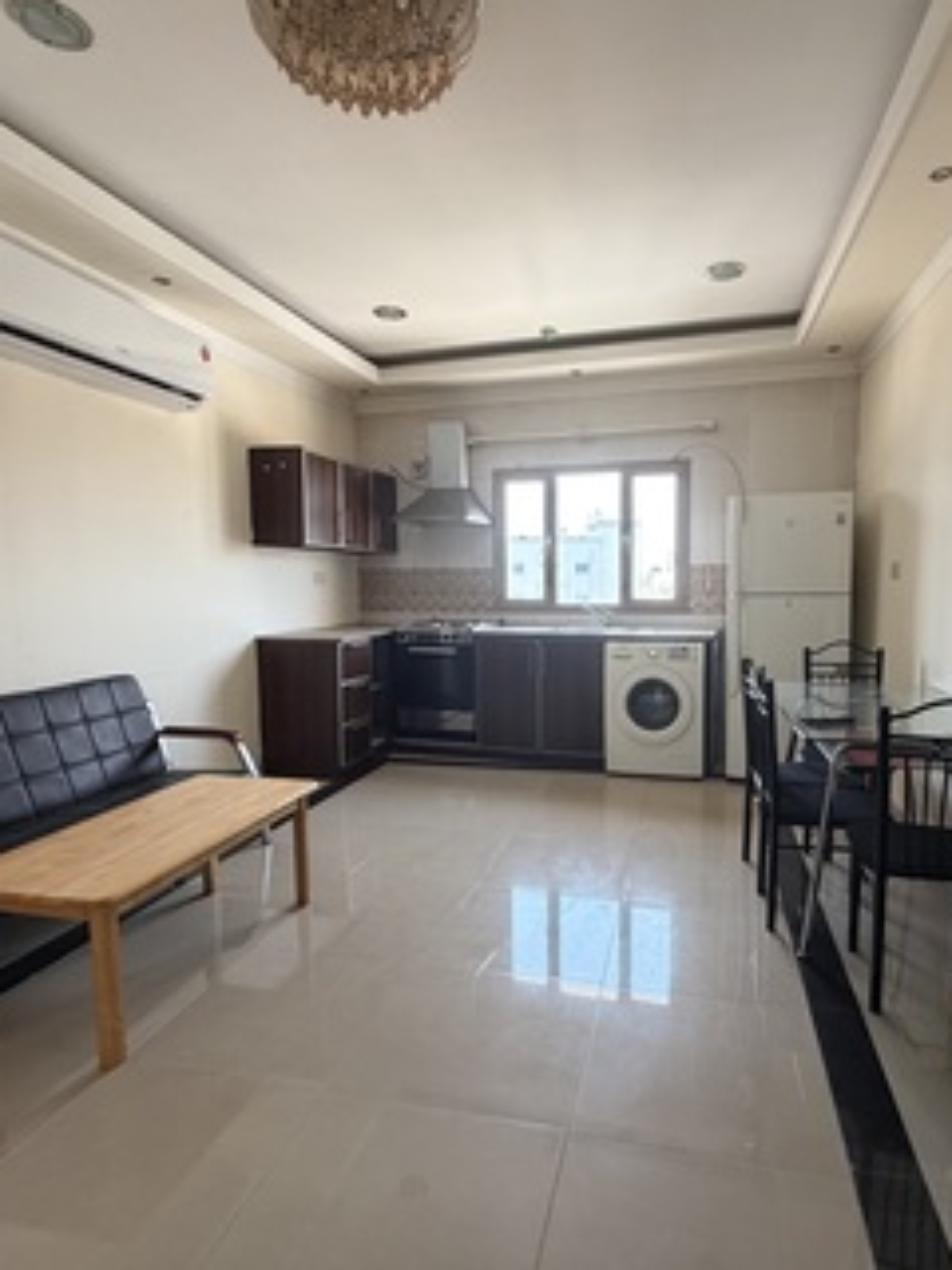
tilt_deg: -5.2
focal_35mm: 20
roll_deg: +0.2
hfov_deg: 65.6
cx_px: 545
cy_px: 649
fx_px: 733
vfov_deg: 81.7
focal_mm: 2.22
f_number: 2.2
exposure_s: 1/60
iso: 400
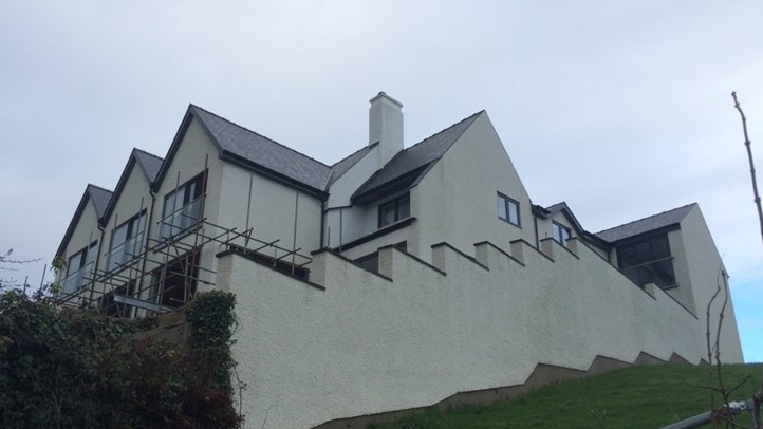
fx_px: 708
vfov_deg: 33.7
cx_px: 348
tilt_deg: +24.4
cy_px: 229
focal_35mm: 35
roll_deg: +0.0
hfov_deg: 56.5
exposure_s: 1/547
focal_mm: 4.15
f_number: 2.2
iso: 32
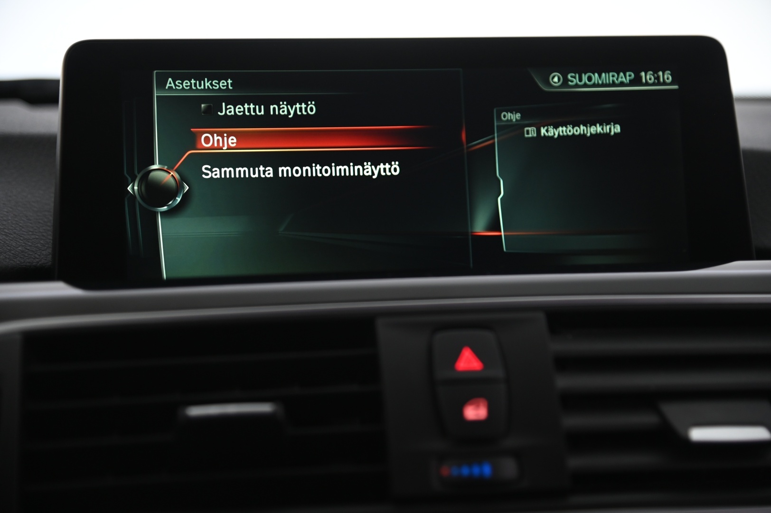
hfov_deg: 26.0
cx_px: 386
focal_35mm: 78
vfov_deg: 17.5
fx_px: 1669
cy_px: 256
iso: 1000
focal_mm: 78
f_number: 4
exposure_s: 1/15
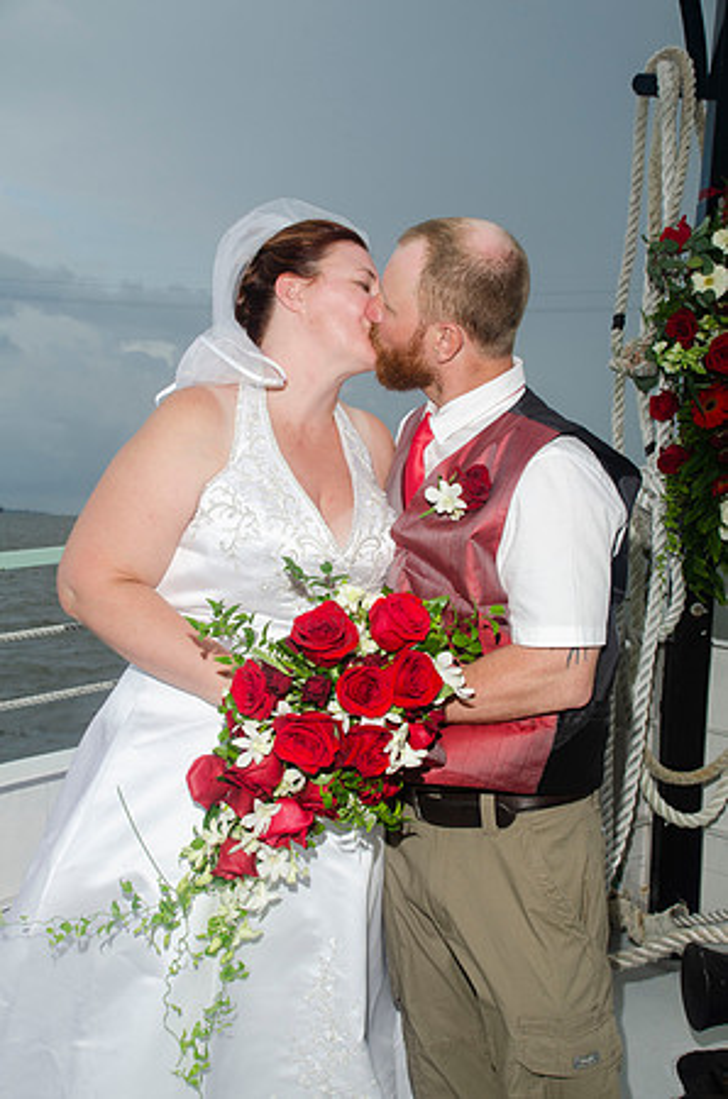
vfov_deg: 41.2
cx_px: 364
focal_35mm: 48
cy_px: 550
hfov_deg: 27.9
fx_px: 1463
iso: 100
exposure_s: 1/250
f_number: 6.3
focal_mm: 32
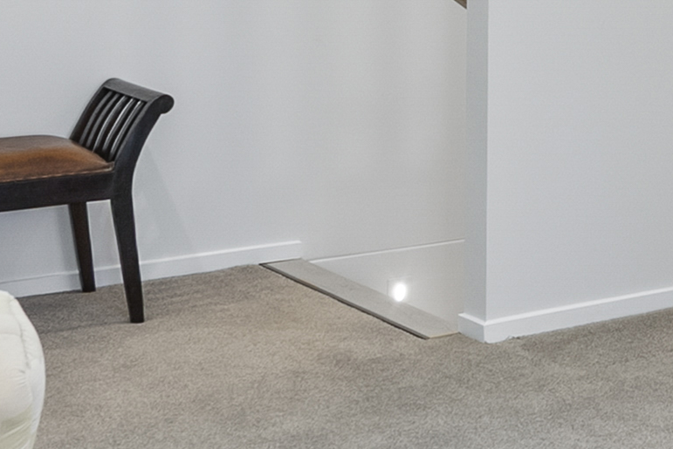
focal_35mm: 88
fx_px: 1646
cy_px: -63
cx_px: 937
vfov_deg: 15.1
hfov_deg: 20.5
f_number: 8
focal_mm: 16
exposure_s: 1/6
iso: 640
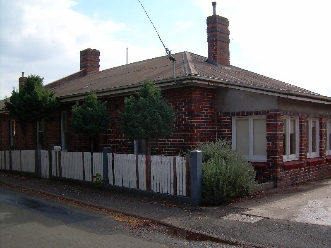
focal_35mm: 38
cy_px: 124
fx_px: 363
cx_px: 166
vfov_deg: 37.7
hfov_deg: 49.0
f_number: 4.6
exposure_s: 1/420
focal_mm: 6.3
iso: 50
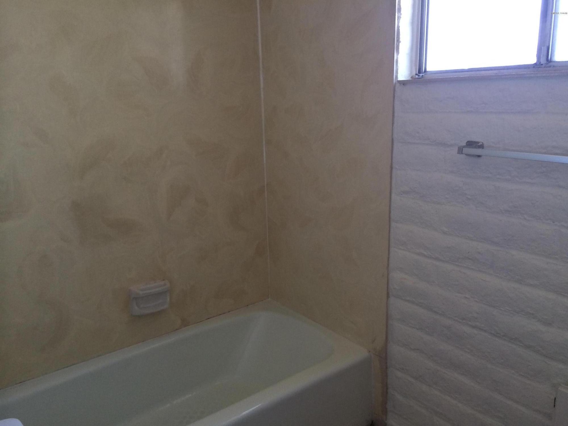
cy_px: 213
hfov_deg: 60.0
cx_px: 284
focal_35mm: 30
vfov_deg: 46.8
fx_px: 492
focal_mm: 4.12
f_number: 2.2
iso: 64
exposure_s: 1/30
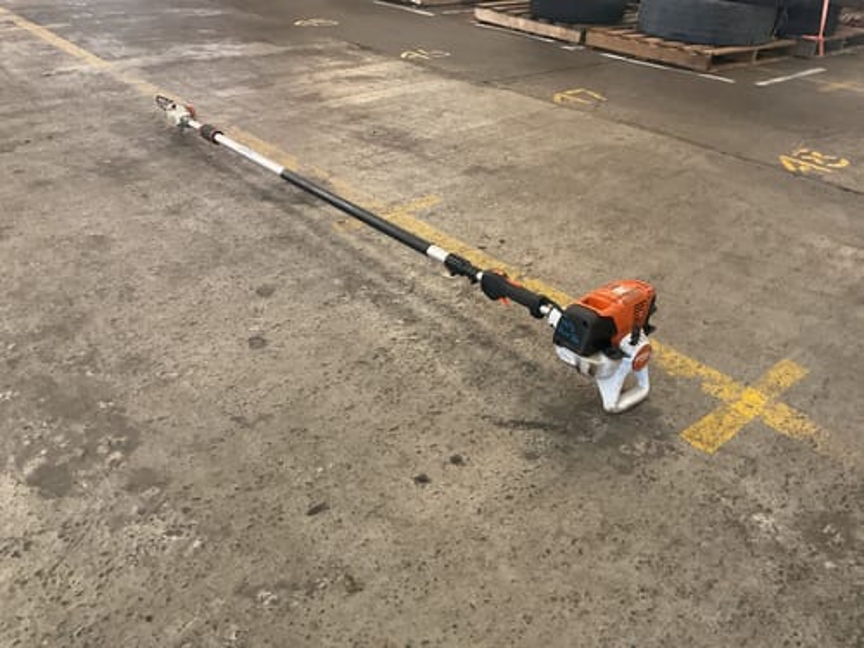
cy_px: 324
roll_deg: -6.0
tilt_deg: -32.2
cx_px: 432
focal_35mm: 29
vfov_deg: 48.2
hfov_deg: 61.7
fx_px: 724
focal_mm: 3
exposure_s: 1/33
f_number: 1.8
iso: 320
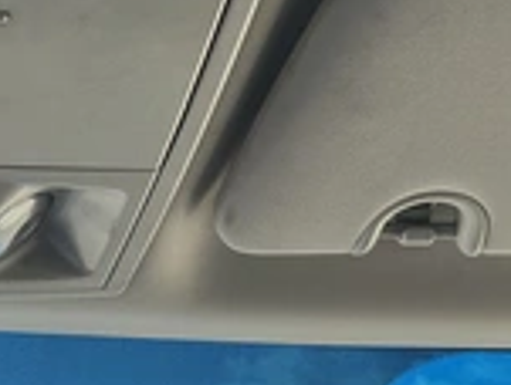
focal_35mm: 74
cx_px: -85
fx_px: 1095
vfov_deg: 19.9
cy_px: 142
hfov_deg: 24.1
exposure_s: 1/149
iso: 20
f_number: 1.8
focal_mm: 3
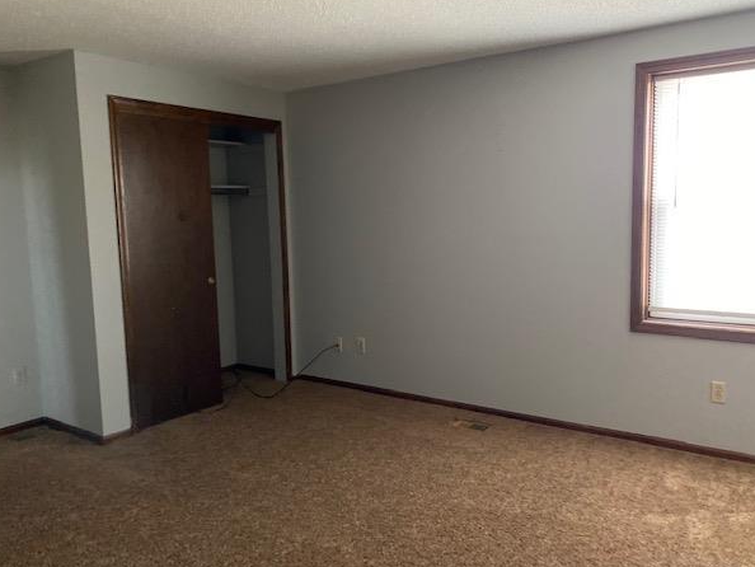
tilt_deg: -4.2
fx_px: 611
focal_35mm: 28
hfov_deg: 63.4
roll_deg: +1.8
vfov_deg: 49.8
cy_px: 287
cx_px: 394
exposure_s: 1/30
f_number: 1.8
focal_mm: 4.25
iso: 640
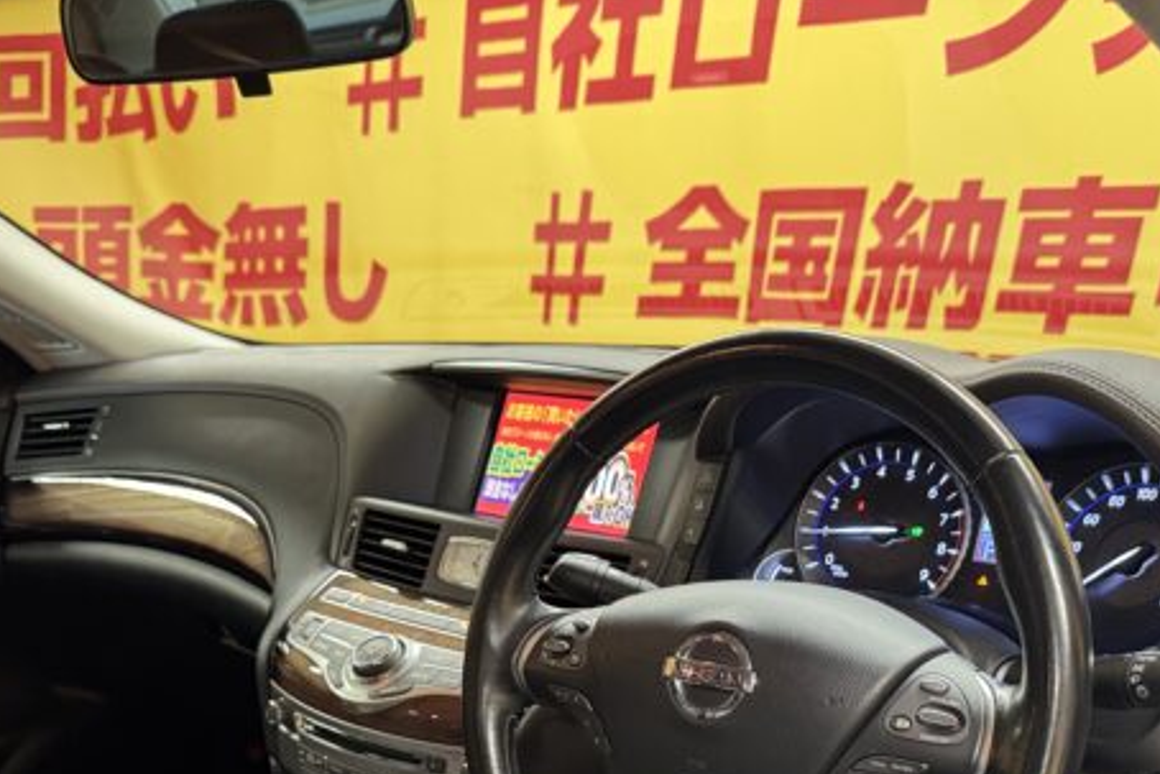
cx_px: 593
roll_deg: +1.6
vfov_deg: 28.8
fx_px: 1418
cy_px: 759
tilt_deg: -19.5
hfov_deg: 44.5
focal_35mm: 44
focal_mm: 6.76
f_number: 1.78
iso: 400
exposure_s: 1/50
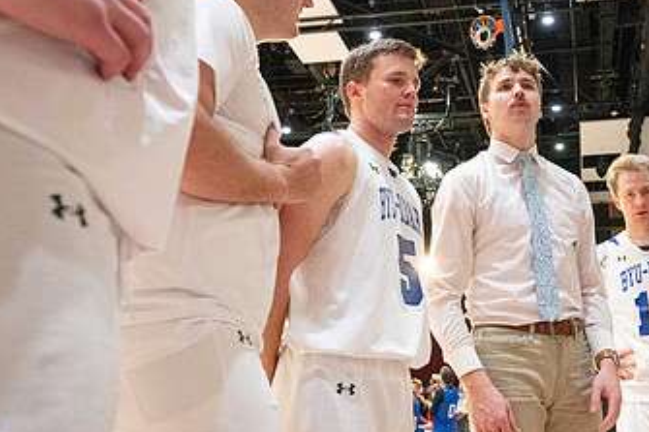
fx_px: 703
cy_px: 197
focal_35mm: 39
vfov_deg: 34.2
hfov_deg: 47.1
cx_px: 511
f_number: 4
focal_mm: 22.5
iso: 10000
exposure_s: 1/500
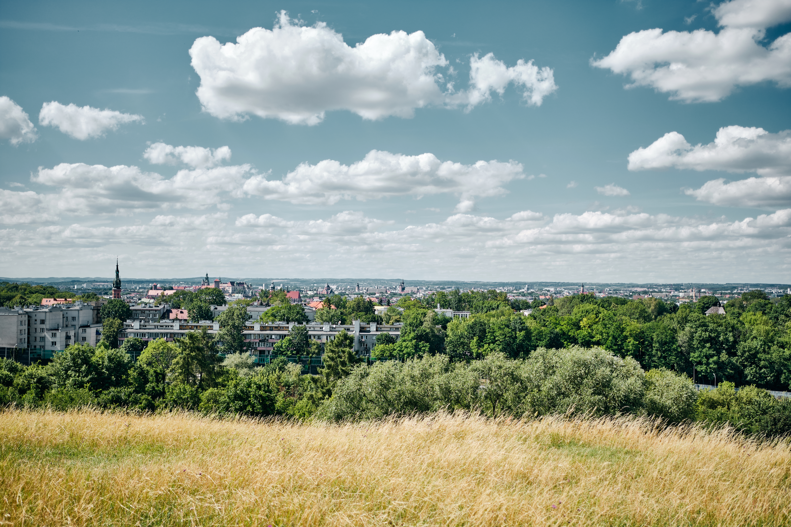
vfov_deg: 37.9
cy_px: 264
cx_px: 396
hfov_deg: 54.4
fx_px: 769
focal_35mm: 35
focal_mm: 23
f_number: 2
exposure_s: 1/4000
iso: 200
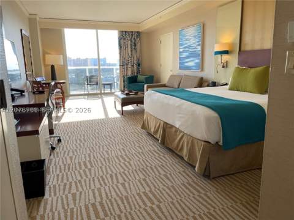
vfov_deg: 53.1
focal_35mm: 26
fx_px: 221
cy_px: 110
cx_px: 147
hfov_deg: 67.3
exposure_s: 1/140
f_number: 1.6
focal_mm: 4.2
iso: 32
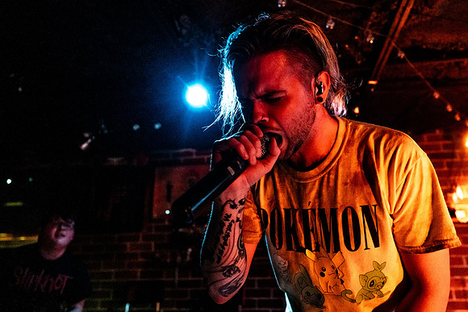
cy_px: 140
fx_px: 343
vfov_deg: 48.8
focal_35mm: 26
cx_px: 257
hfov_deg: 68.4
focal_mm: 24
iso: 2000
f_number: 2.8
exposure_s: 1/250
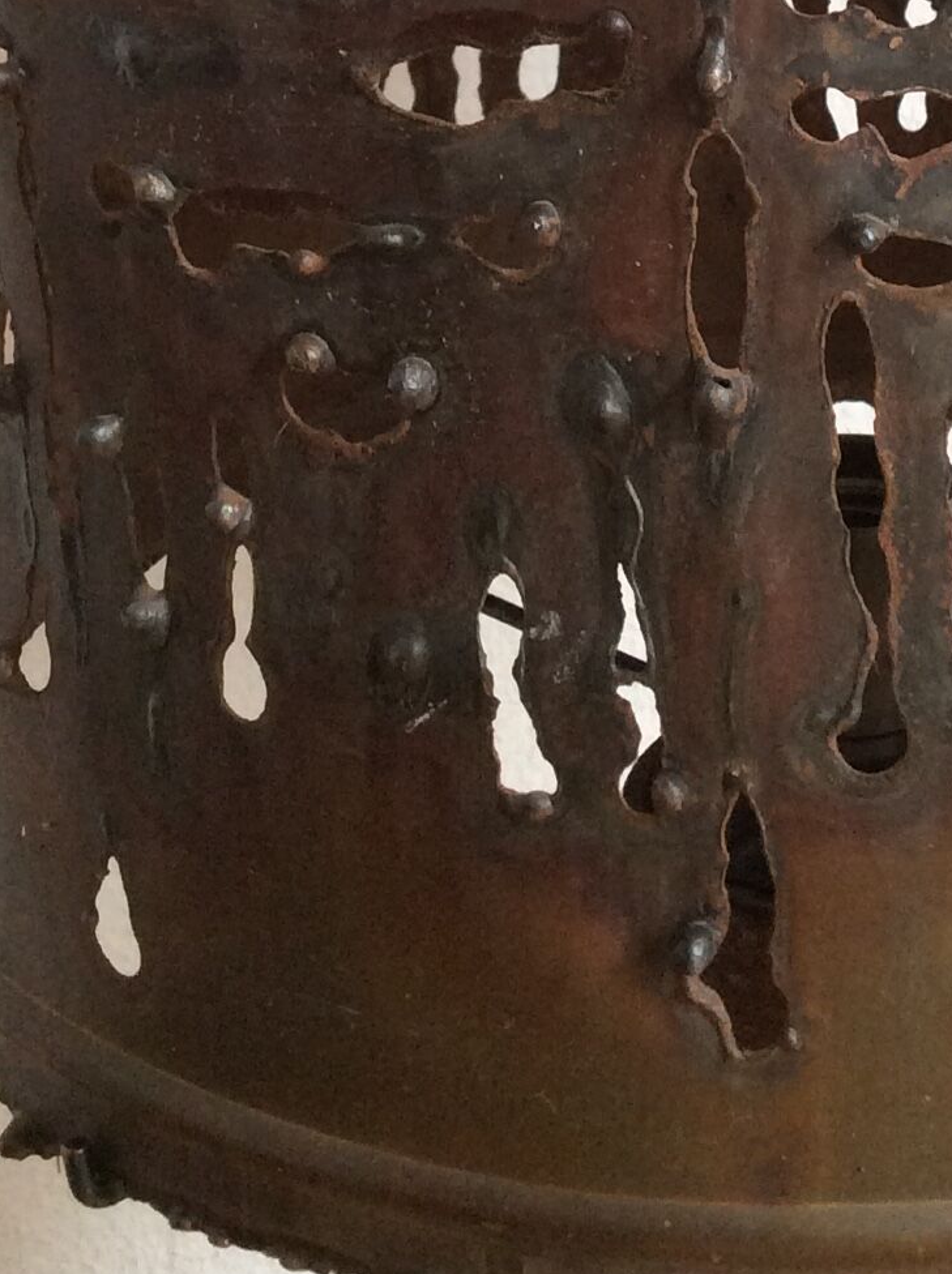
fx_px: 3125
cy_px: -131
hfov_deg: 17.1
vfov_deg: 21.8
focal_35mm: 85
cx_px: 801
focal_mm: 3.3
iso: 80
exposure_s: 1/25
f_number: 2.4
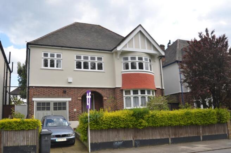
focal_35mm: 32
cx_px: 116
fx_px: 202
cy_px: 76
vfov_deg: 41.5
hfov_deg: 59.6
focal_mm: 21
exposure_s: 1/250
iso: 100
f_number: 5.6
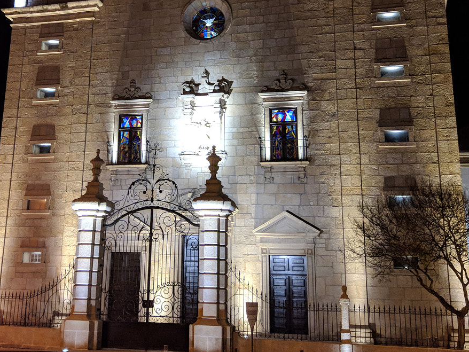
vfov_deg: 28.4
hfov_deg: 37.3
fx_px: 691
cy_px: 114
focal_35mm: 51
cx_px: 176
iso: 1841
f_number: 2
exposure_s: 1/30
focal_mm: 4.26
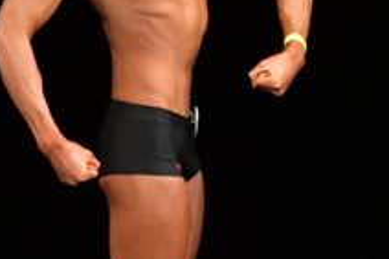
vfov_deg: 1.5
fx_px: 10052
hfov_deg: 2.2
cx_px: 616
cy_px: 200
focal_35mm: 931
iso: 3200
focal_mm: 170
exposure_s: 1/400
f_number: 5.6
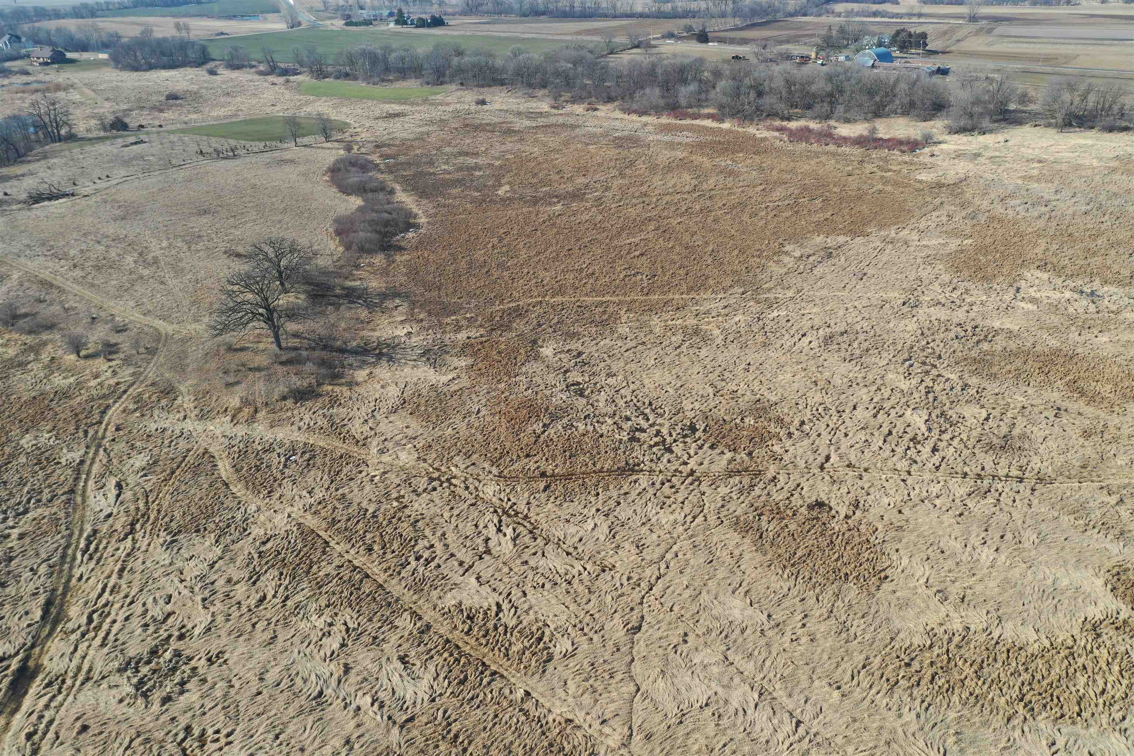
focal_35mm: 28
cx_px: 567
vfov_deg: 46.4
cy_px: 378
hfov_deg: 65.5
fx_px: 882
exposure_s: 1/120
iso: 100
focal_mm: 10.26
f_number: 4.5
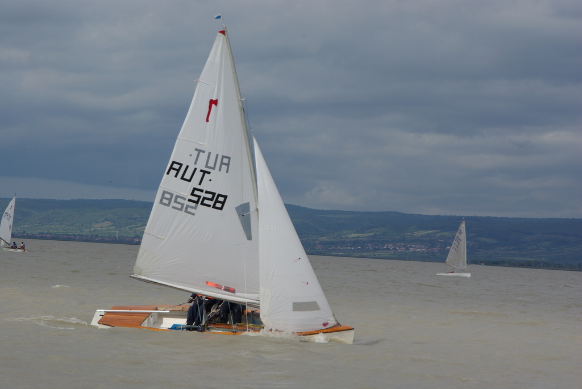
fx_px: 2791
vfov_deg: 8.0
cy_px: 194
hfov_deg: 11.9
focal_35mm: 172
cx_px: 291
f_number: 9.5
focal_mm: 115
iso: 100
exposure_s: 1/250
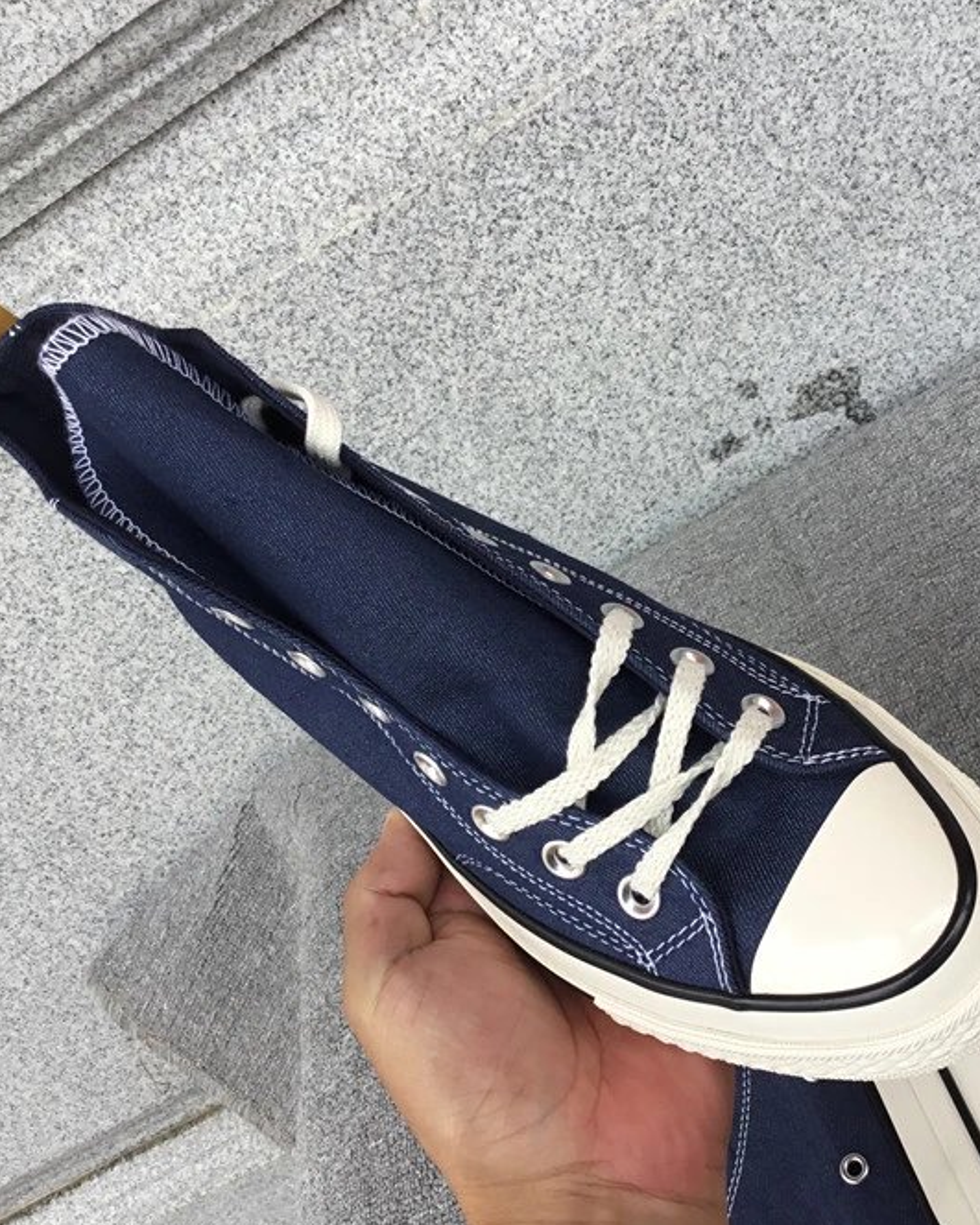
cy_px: 617
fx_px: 1487
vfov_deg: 44.8
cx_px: 618
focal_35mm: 41
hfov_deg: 36.3
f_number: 2.4
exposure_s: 1/115
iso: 25
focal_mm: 3.3
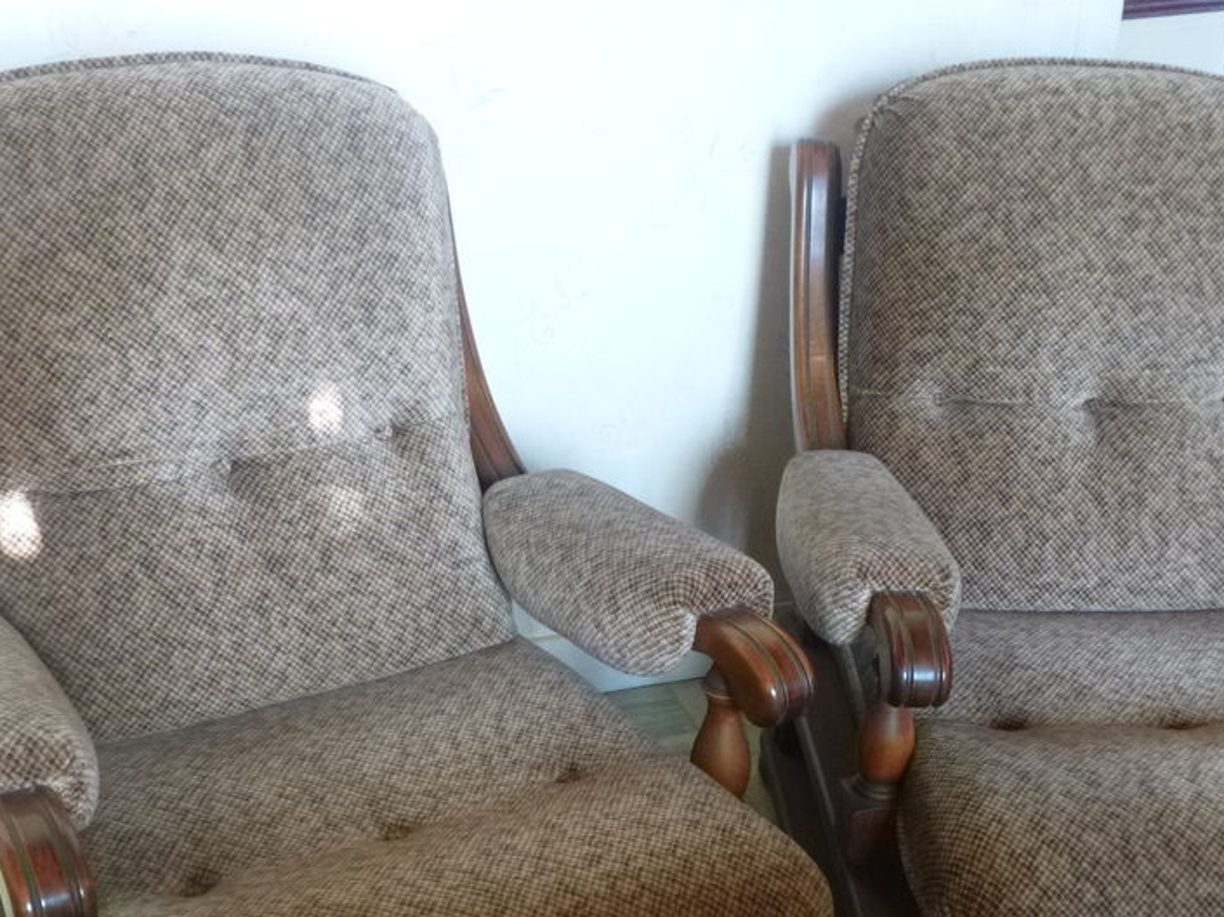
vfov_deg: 32.6
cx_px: 700
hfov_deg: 42.9
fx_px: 1555
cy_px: 615
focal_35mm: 44
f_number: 3.4
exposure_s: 1/15
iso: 400
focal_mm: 5.6
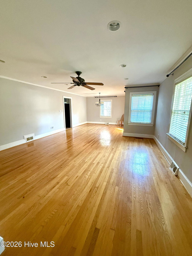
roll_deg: +0.3
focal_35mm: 14
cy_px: 128
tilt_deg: -10.0
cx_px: 96
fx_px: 104
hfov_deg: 85.7
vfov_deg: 102.1
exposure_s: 1/60
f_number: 2.2
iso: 640
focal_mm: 2.22
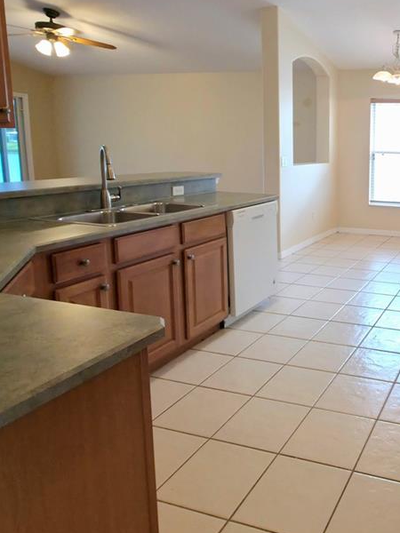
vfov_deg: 66.5
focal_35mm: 26
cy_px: 209
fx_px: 401
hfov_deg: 46.0
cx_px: 385
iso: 100
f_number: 1.9
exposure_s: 1/60.2
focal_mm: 2.2
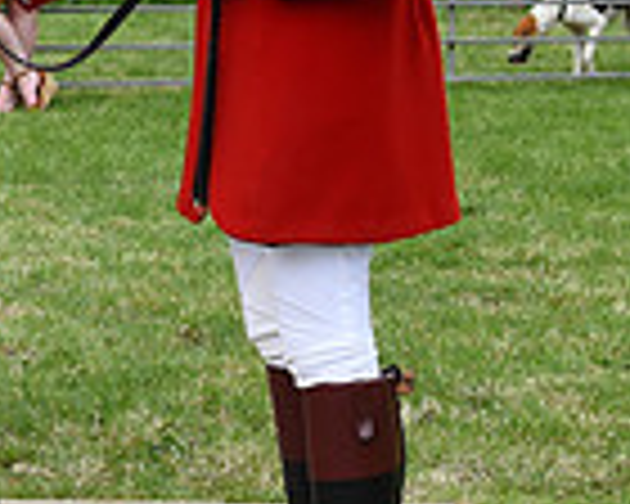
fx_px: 3617
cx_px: -666
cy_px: 153
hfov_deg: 9.3
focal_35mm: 194
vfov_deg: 8.0
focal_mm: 50
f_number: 9
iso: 720
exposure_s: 1/1250
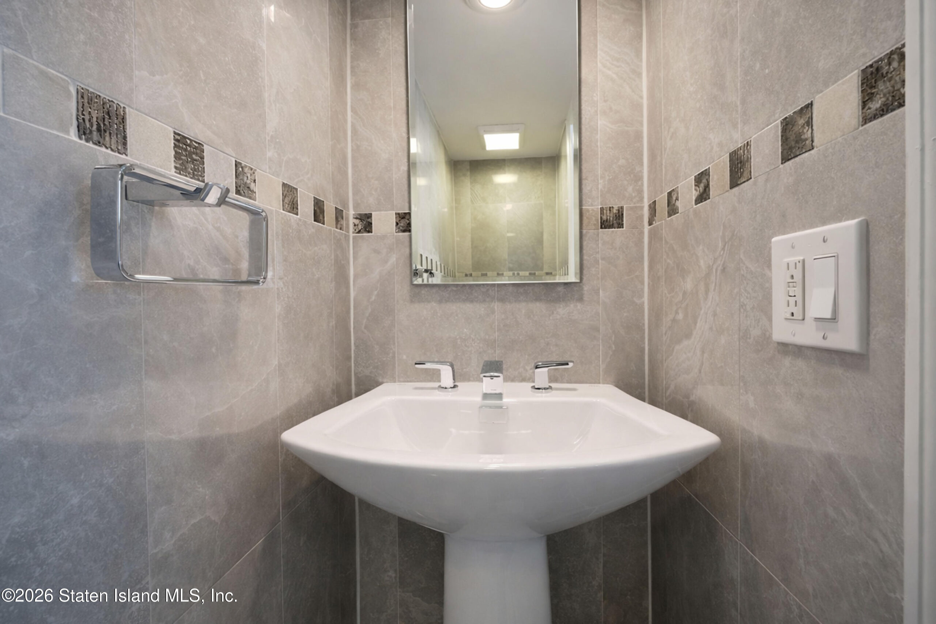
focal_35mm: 15
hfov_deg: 100.4
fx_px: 390
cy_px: 312
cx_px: 468
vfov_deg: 77.3
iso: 1600
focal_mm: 10
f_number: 8
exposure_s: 1/60
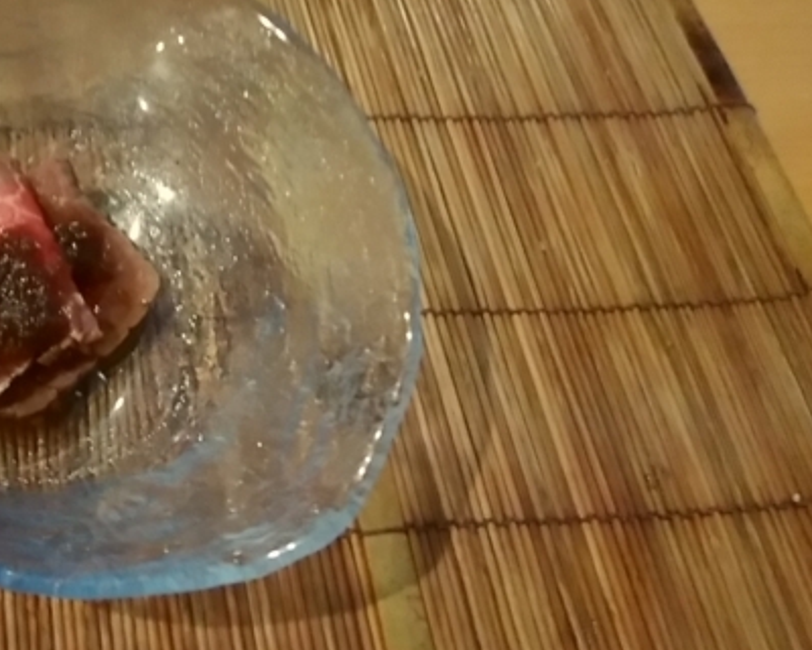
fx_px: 1033
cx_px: 35
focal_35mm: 43
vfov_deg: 34.8
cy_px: 258
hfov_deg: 38.9
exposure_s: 1/24
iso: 400
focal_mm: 3
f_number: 2
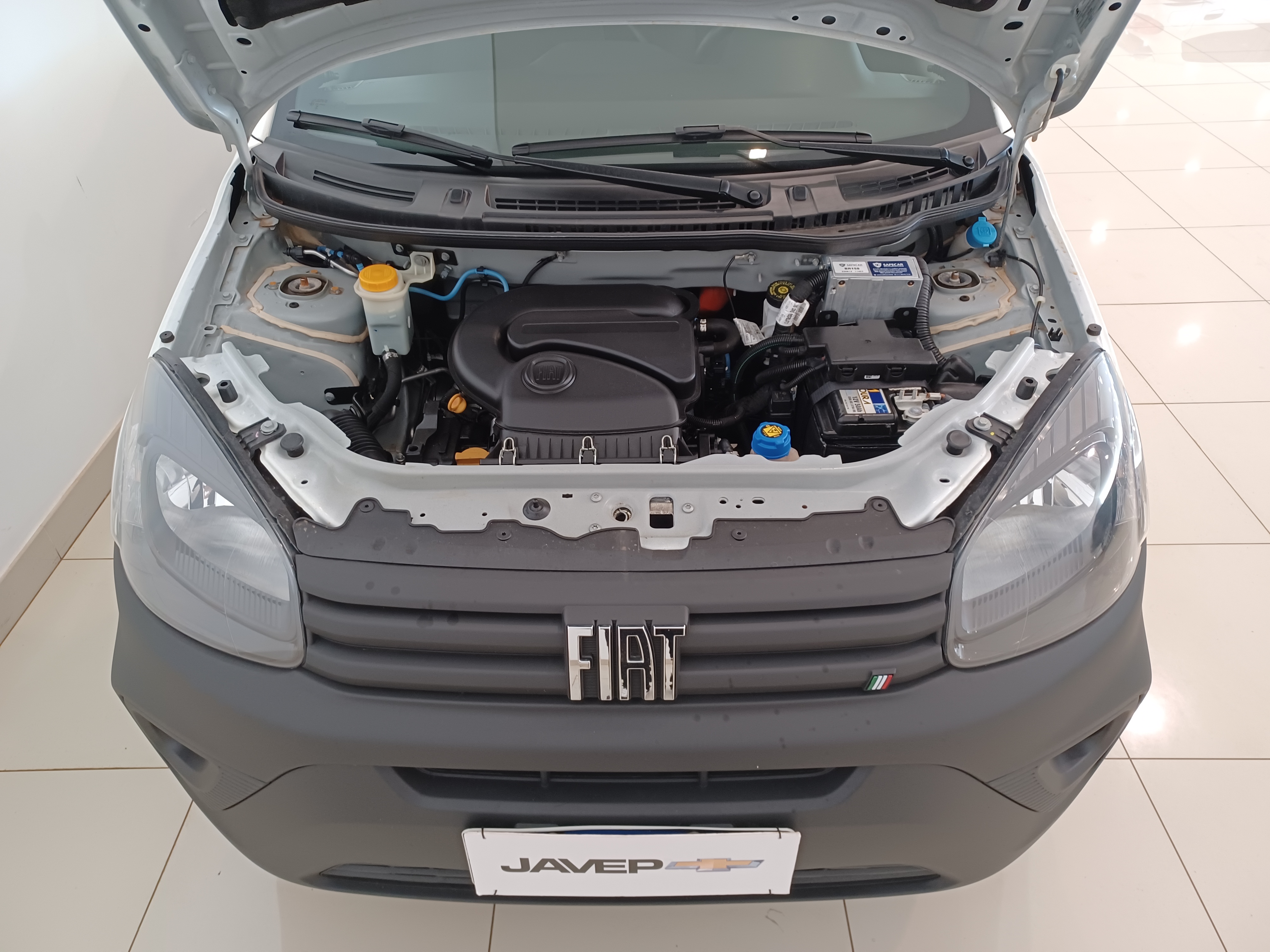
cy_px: 476
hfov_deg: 69.4
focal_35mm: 25
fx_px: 917
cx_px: 635
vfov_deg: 54.9
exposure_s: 1/30
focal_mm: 4.6
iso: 250
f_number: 1.8
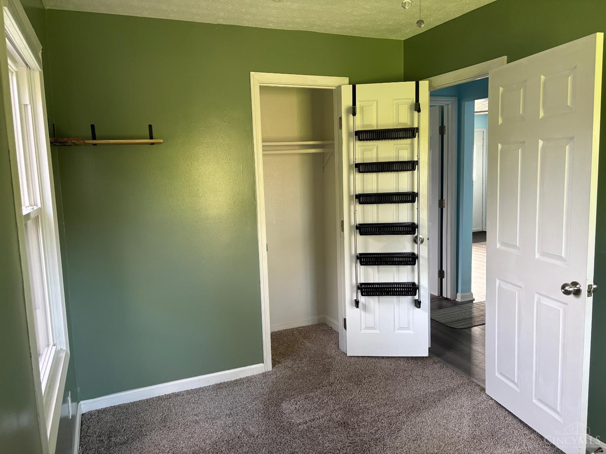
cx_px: 303
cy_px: 227
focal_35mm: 26
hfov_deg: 67.3
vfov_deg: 53.1
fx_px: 455
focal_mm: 5.96
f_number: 1.6
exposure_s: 1/60
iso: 200
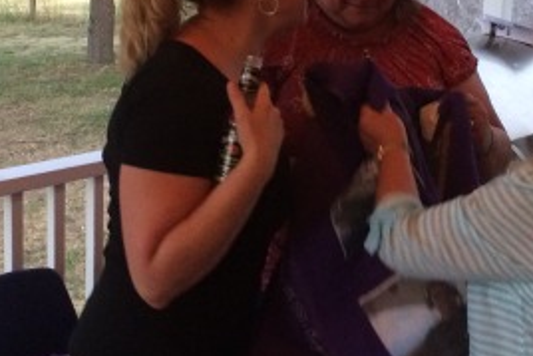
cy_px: 113
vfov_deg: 18.9
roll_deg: -1.2
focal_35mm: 72
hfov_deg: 28.1
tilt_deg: -13.0
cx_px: 280
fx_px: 1067
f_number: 2.2
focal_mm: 4.15
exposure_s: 1/30
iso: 250
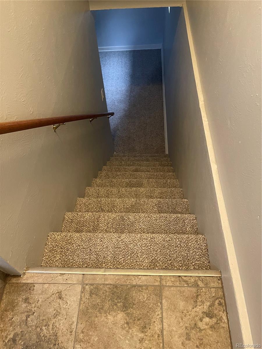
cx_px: 131
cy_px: 174
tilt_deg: -53.5
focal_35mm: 25
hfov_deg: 54.9
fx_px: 252
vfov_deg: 69.4
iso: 640
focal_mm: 5.1
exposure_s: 1/40
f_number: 1.6
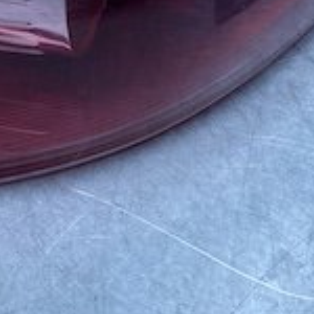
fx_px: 1006
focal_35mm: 98
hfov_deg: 17.7
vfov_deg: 17.2
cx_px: 161
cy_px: -33
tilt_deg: -46.1
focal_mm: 4.25
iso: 32
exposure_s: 1/616
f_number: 1.8
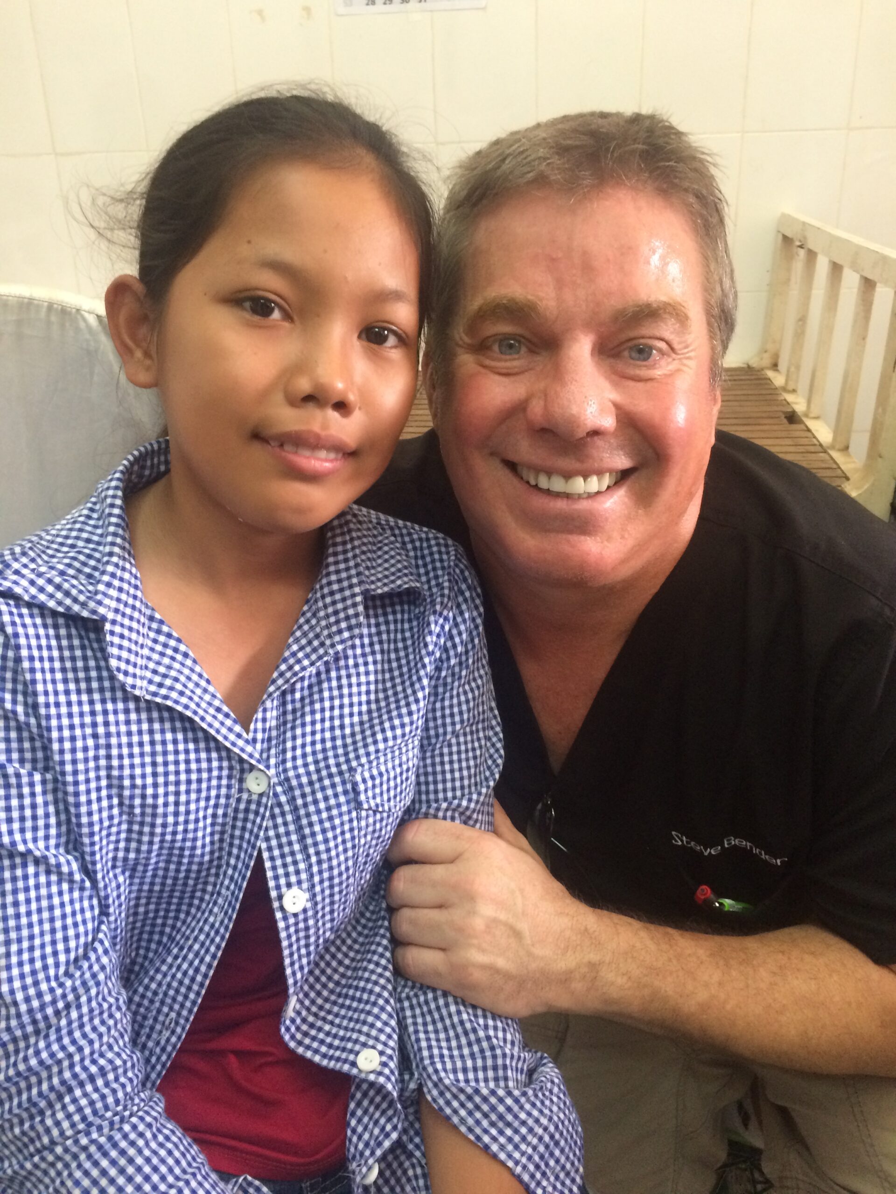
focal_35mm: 29
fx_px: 1001
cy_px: 597
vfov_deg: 61.7
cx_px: 448
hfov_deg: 48.2
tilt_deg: -28.4
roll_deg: +3.1
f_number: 2.2
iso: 250
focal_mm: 4.15
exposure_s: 1/33
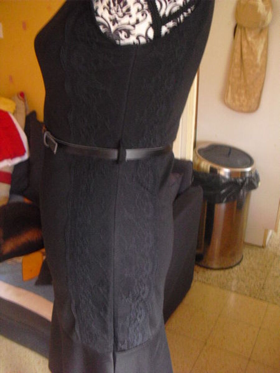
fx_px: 388
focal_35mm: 36
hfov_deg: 39.7
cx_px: 140
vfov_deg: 51.4
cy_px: 186
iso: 800
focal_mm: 6.3
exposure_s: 1/8
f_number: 3.1
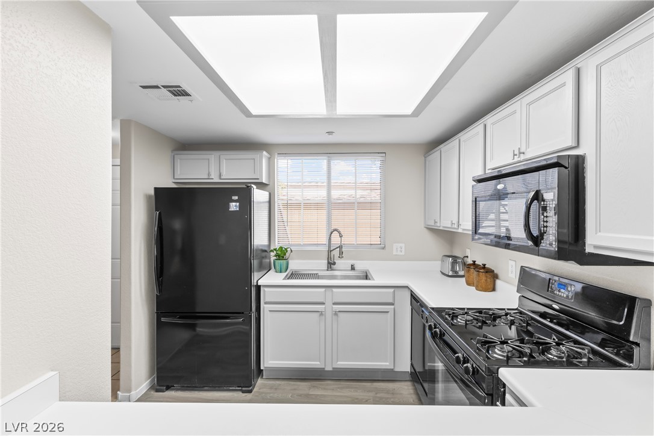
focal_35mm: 17
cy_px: 218
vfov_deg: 70.4
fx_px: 309
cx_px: 327
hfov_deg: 93.3
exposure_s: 1/13
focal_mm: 17
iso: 400
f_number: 8
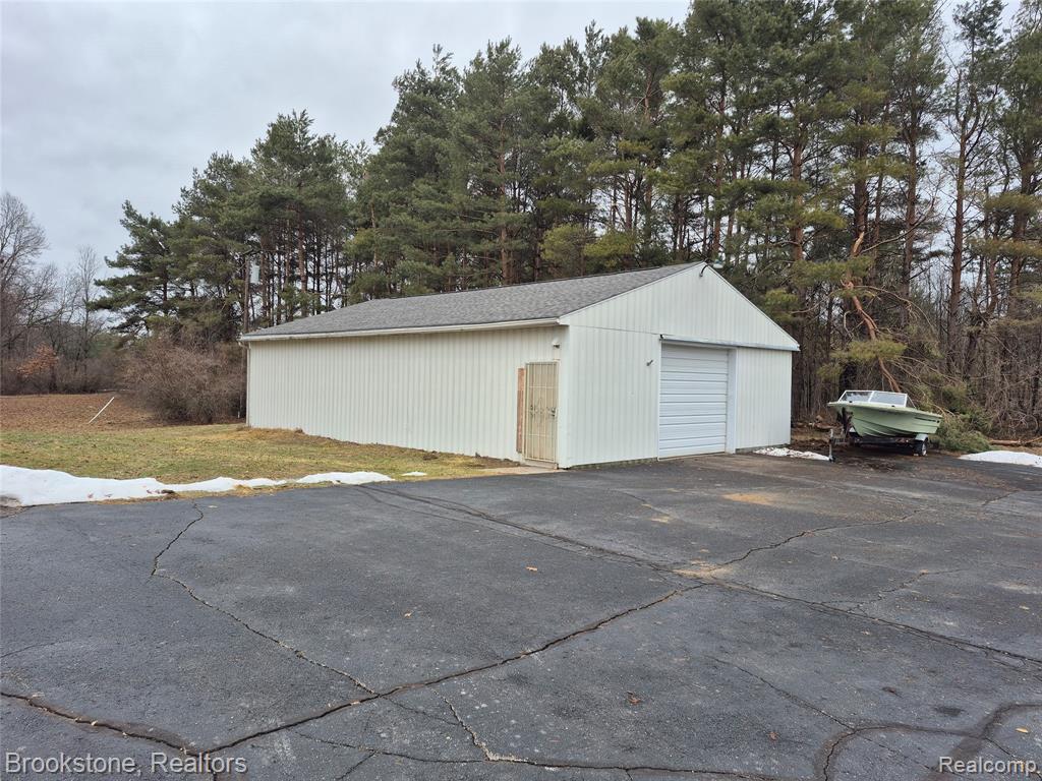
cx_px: 521
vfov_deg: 58.9
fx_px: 692
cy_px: 390
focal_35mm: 23
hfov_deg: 73.9
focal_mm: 5.4
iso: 25
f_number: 1.8
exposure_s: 1/219
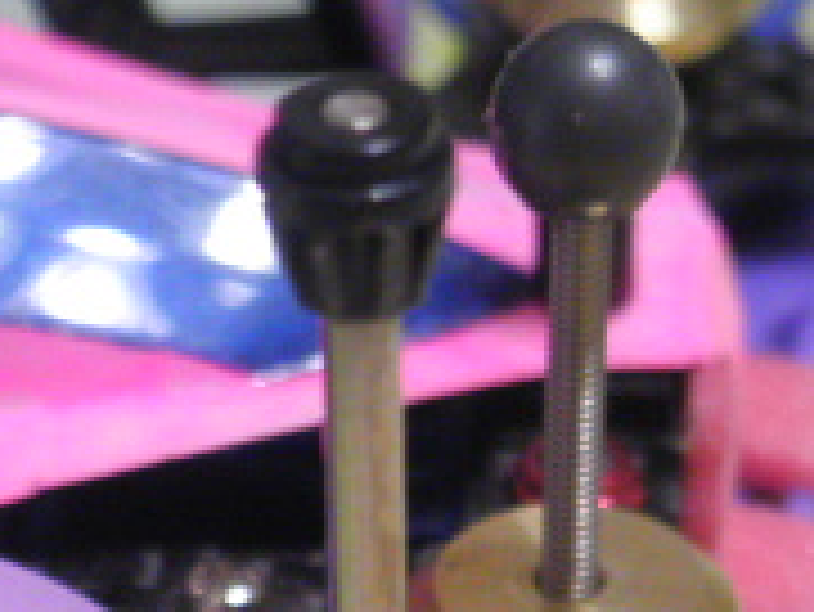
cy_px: 909
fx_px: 3906
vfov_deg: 8.7
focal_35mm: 166
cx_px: 445
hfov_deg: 11.9
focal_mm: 8.3
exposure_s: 1/15
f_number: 3.4
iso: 160
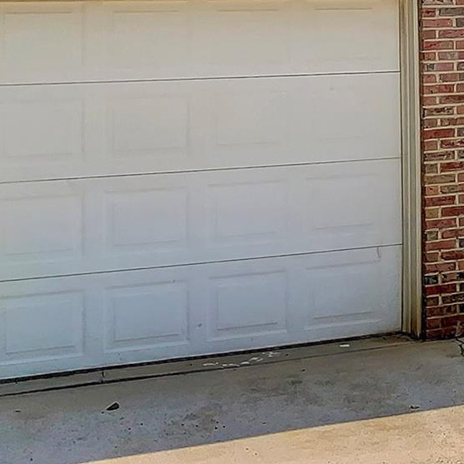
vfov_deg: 17.8
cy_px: -64
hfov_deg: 16.2
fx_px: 1426
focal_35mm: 94
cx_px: 781
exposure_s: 1/2801
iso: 16
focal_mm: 3
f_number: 1.8
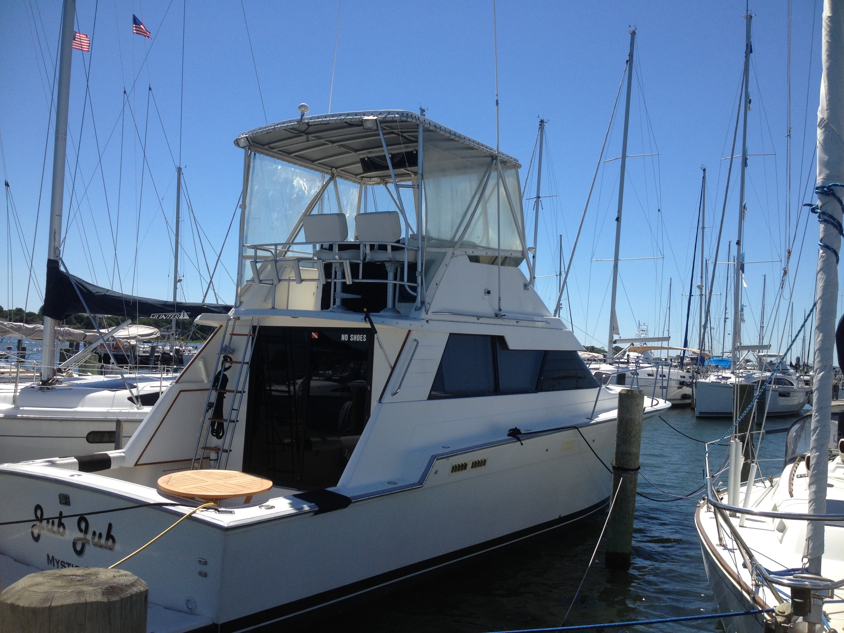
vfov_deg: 40.7
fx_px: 853
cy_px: 316
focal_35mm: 35
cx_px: 422
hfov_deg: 52.6
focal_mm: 4.28
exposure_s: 1/1972
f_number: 2.4
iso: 50
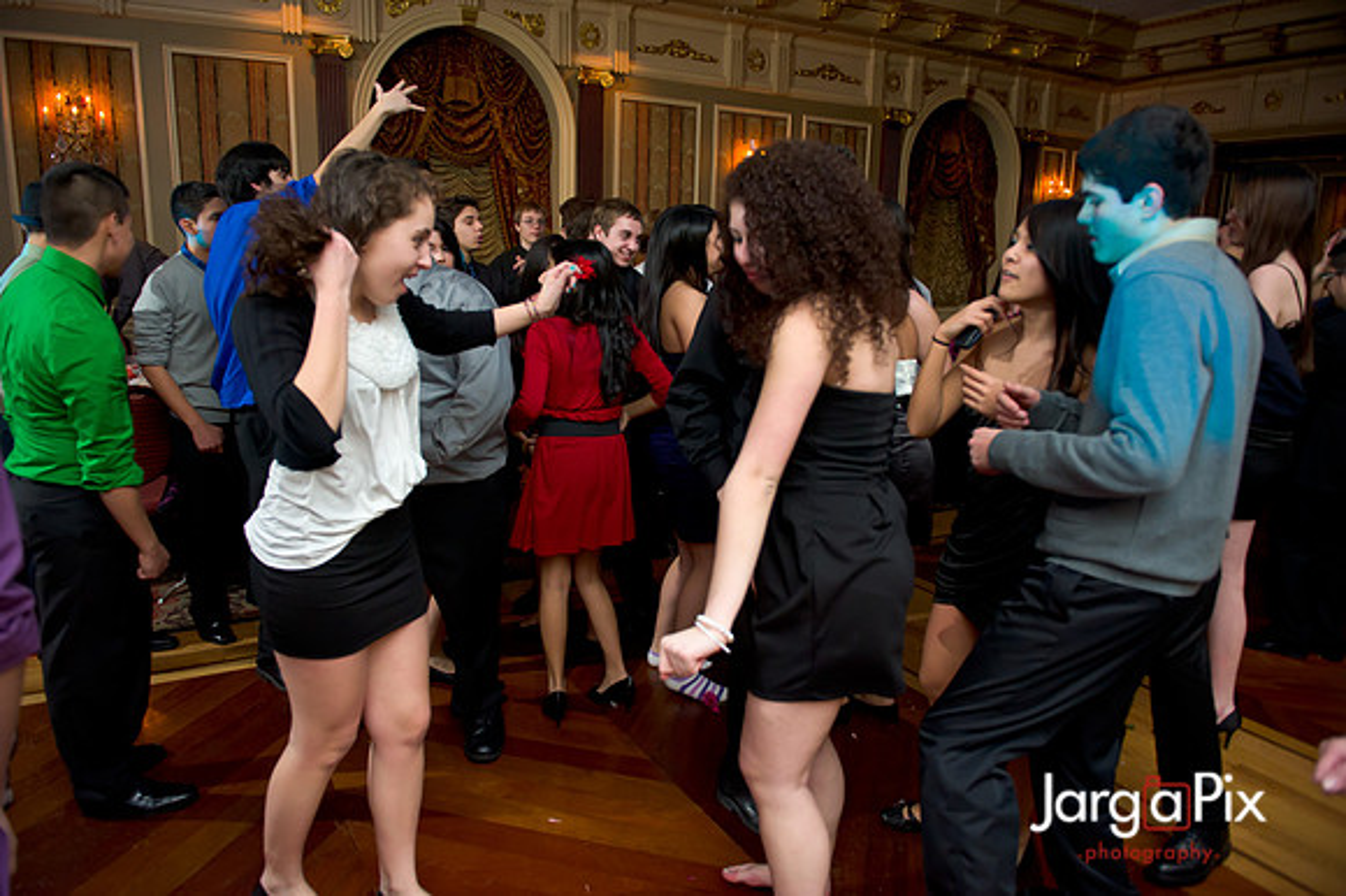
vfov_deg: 53.1
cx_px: 673
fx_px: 897
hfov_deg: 73.8
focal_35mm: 24
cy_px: 448
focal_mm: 24
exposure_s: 1/100
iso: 1600
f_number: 3.2
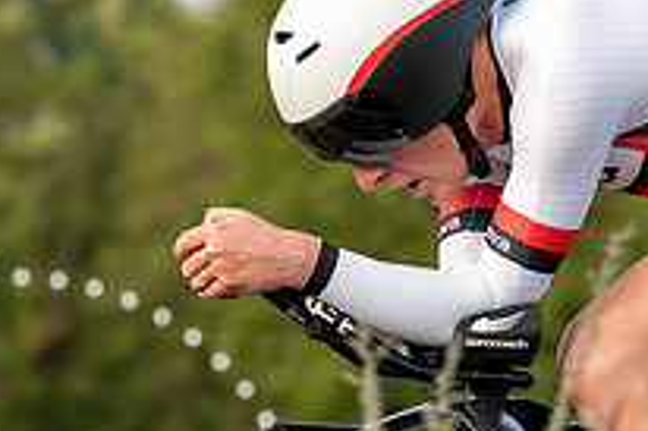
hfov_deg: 3.5
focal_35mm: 585
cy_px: 299
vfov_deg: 2.3
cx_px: 642
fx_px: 10521
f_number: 4
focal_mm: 123
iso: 400
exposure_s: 1/1000
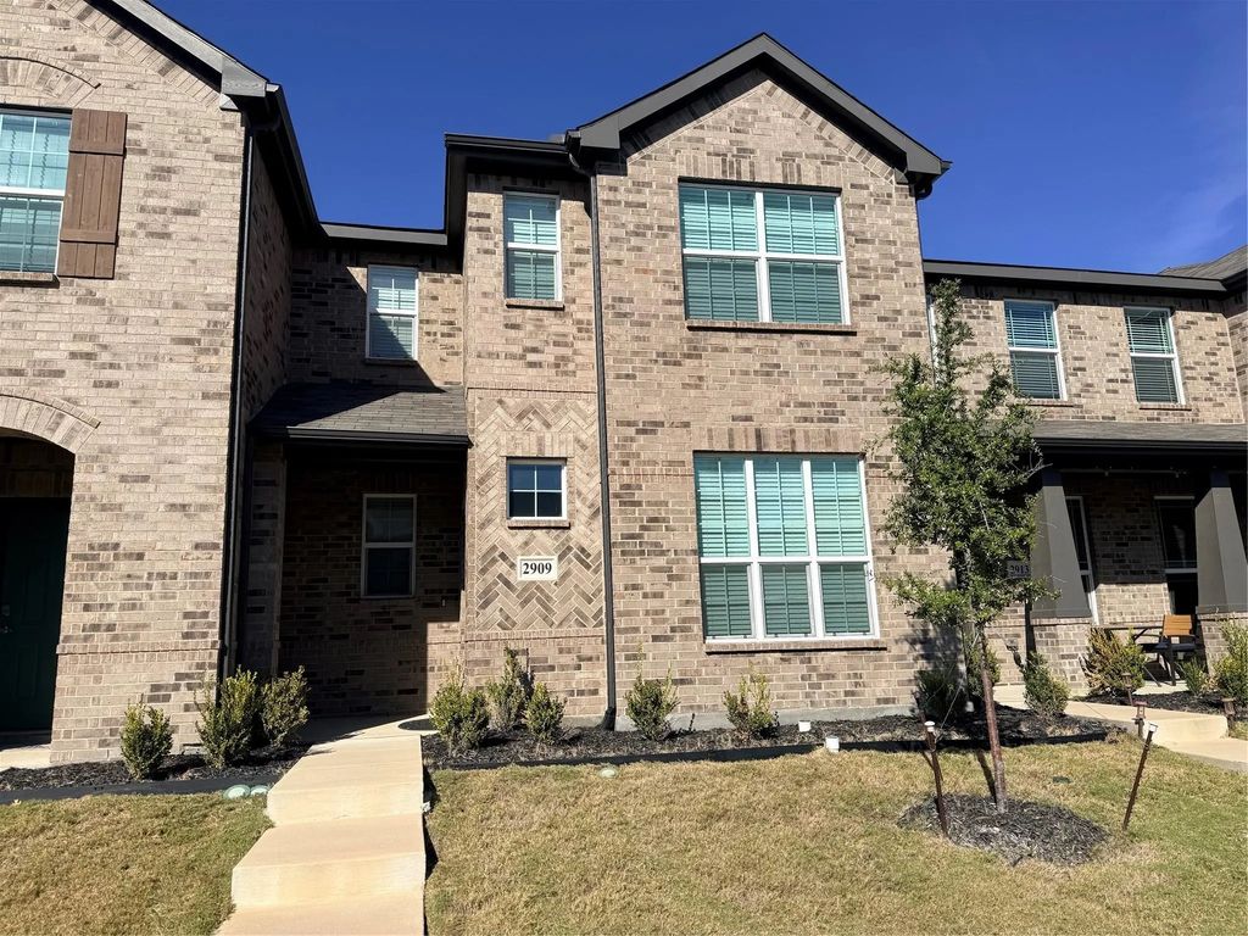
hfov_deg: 71.6
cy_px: 468
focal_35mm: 24
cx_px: 624
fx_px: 865
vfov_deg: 56.8
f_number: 1.78
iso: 80
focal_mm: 6.76
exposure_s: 1/6711
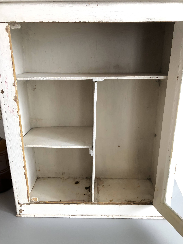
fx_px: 197
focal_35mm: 28
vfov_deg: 63.4
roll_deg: +1.2
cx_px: 92
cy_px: 122
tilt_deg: -18.6
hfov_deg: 49.7
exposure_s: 1/30
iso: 40
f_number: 1.8
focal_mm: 3.99
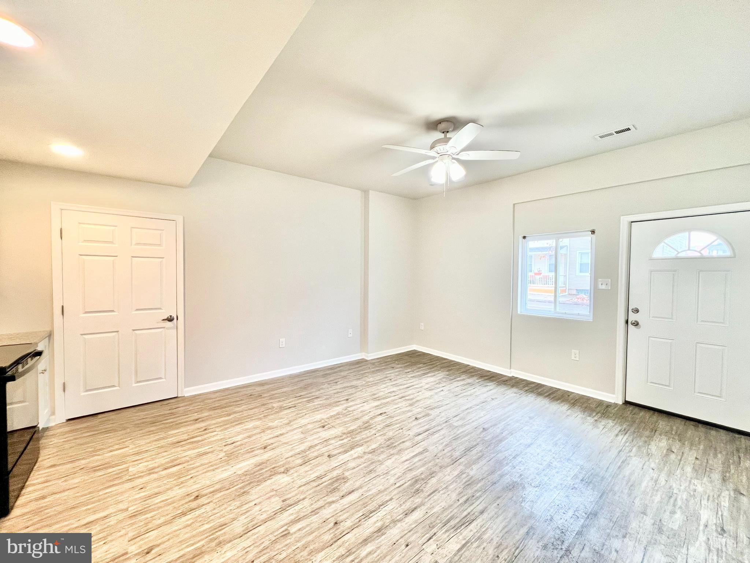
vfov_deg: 89.9
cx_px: 375
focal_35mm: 13
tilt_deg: -1.9
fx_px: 282
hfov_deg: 106.2
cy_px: 282
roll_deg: -0.4
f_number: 1.8
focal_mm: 1.57
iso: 200
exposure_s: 1/60
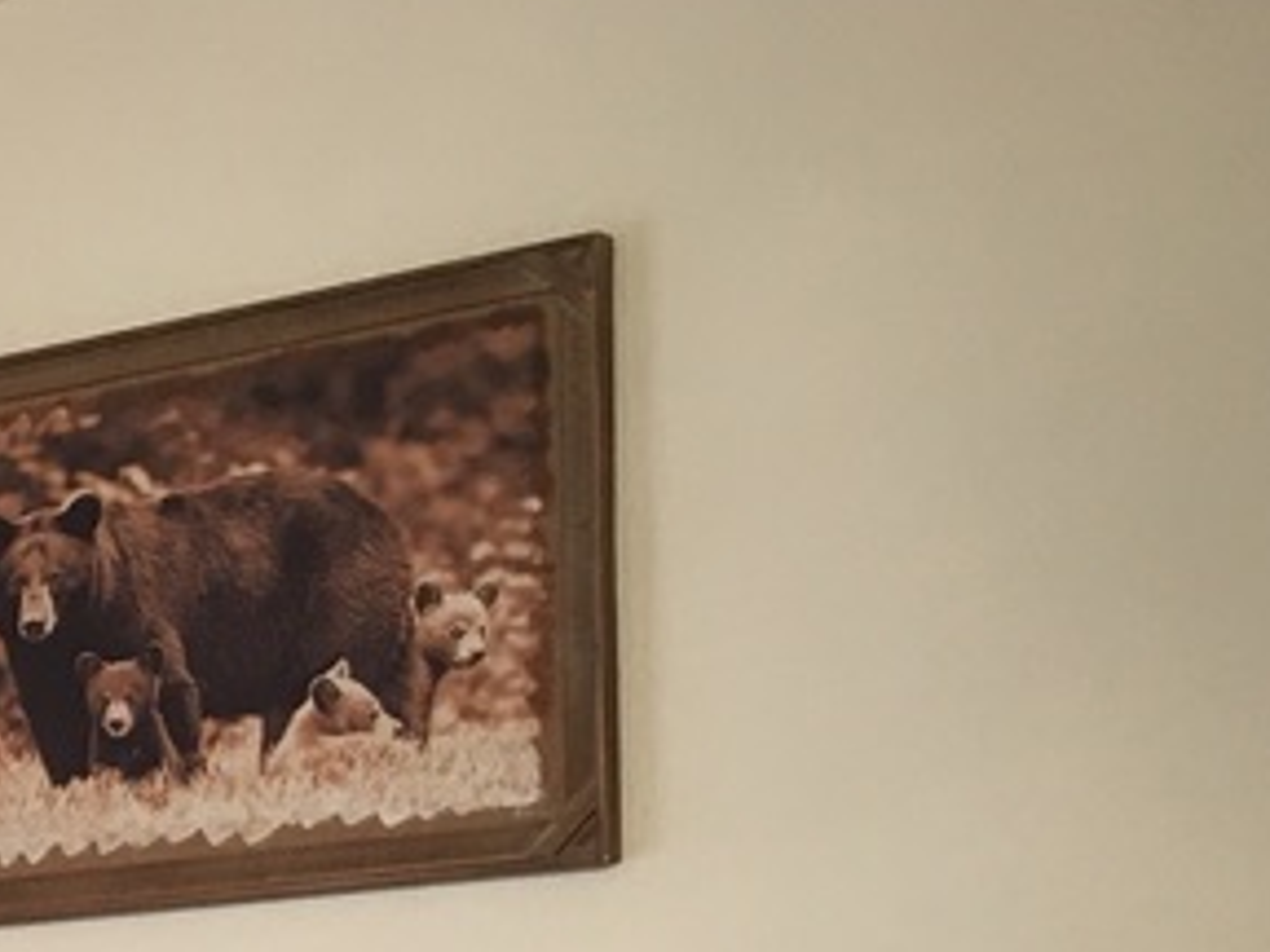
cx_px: -745
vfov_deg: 13.3
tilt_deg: -3.5
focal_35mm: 103
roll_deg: +2.8
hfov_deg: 16.9
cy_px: 1560
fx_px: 3779
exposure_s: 1/15
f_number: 2.2
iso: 32
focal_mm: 4.15
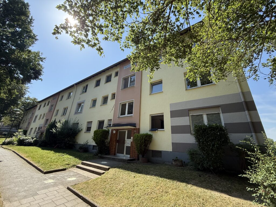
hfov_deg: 102.1
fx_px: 112
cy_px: 104
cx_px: 138
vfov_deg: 85.7
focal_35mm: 14
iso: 64
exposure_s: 1/970
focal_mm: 2.22
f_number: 2.2
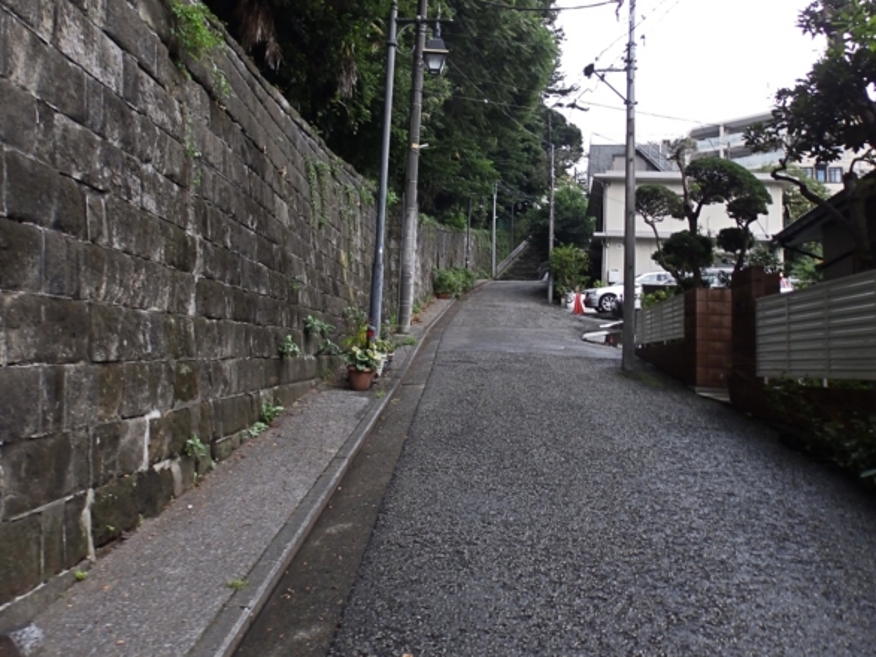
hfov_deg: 60.0
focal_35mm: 30
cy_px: 231
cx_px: 446
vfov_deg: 46.2
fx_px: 759
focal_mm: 4
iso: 125
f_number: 3.4
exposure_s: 1/30
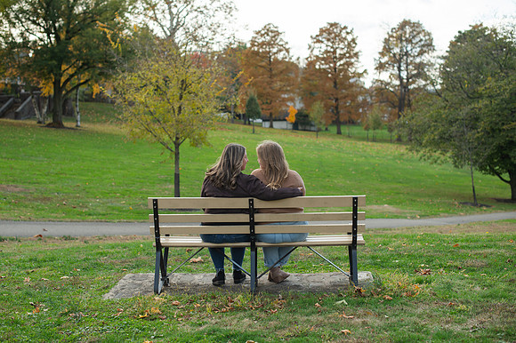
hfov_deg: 37.3
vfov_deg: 25.3
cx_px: 242
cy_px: 171
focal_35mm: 53
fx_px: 764
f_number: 3.2
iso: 100
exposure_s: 1/400
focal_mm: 50
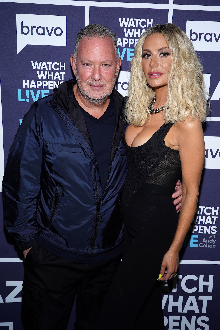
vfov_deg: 43.6
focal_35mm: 45
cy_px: 165
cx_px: 110
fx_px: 413
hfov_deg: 29.9
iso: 800
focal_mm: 45
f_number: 9
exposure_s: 1/200
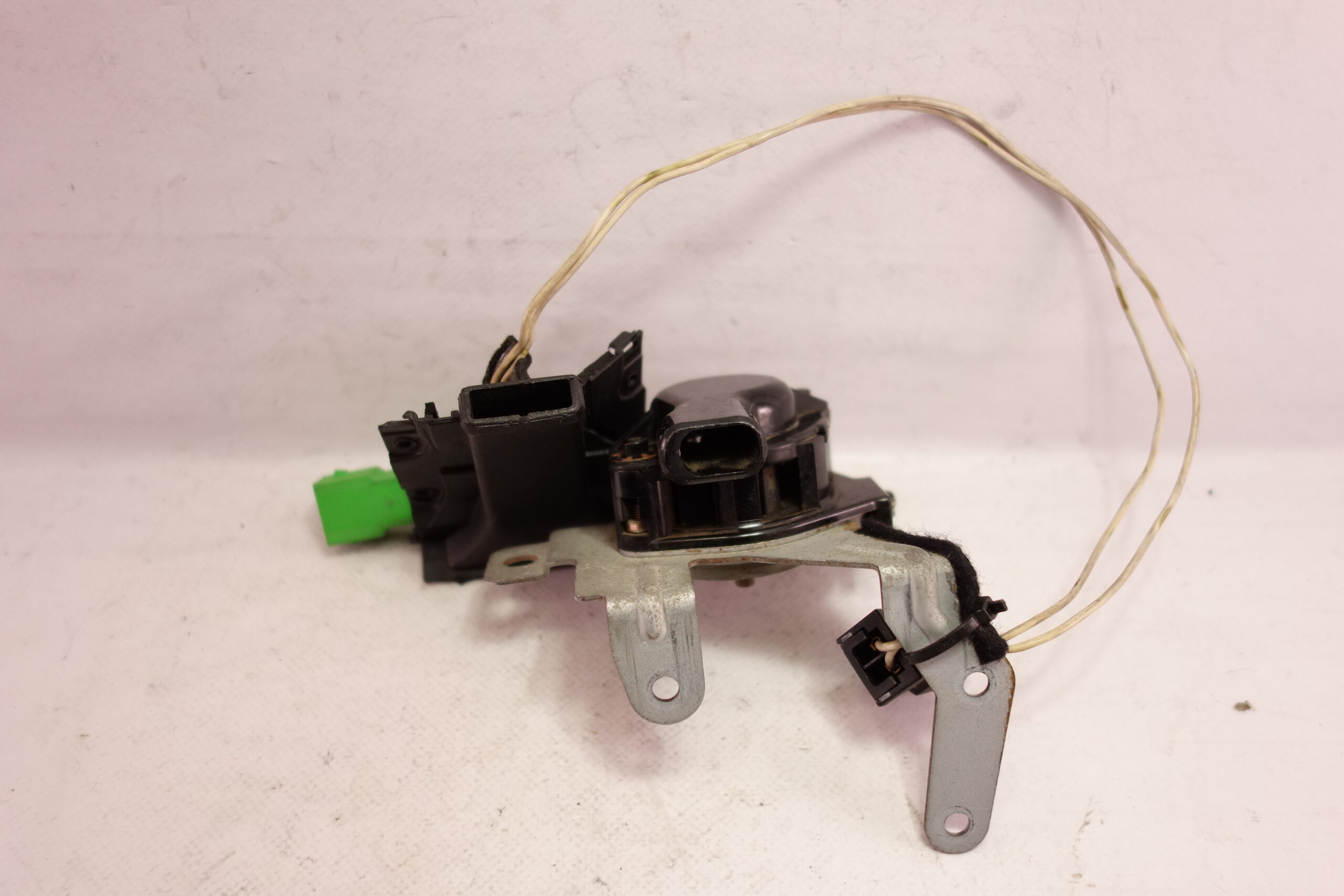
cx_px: 672
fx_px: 1083
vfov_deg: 45.0
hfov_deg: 63.7
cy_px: 448
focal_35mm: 29
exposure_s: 1/40
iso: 250
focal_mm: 10.63
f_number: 2
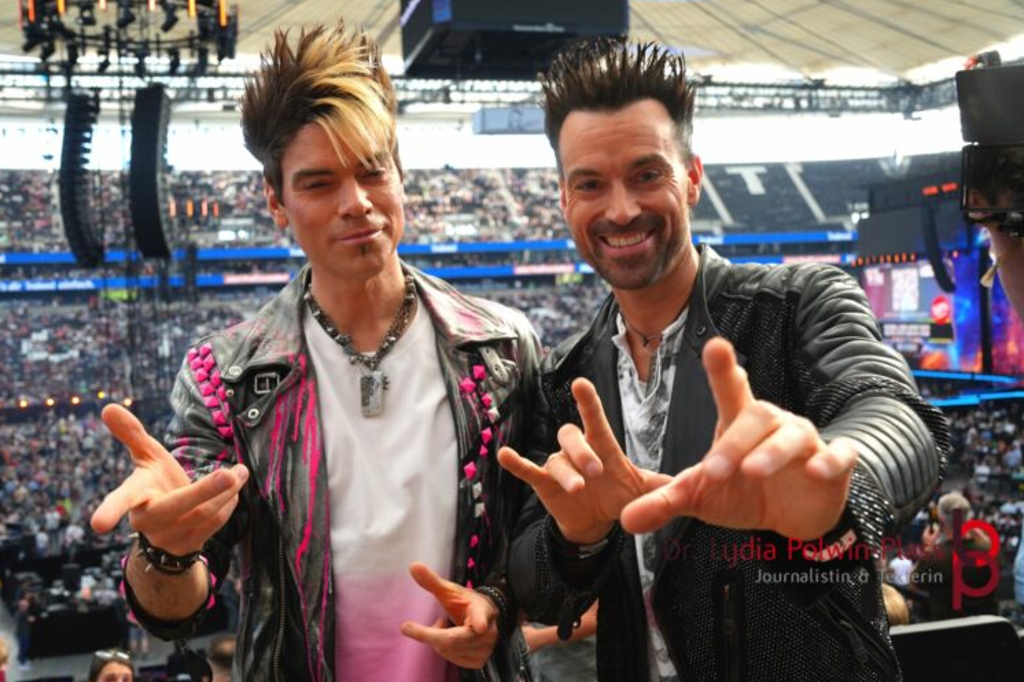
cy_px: 340
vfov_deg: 37.3
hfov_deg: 53.8
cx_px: 509
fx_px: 1010
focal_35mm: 36
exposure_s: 1/160
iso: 320
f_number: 4
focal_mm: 23
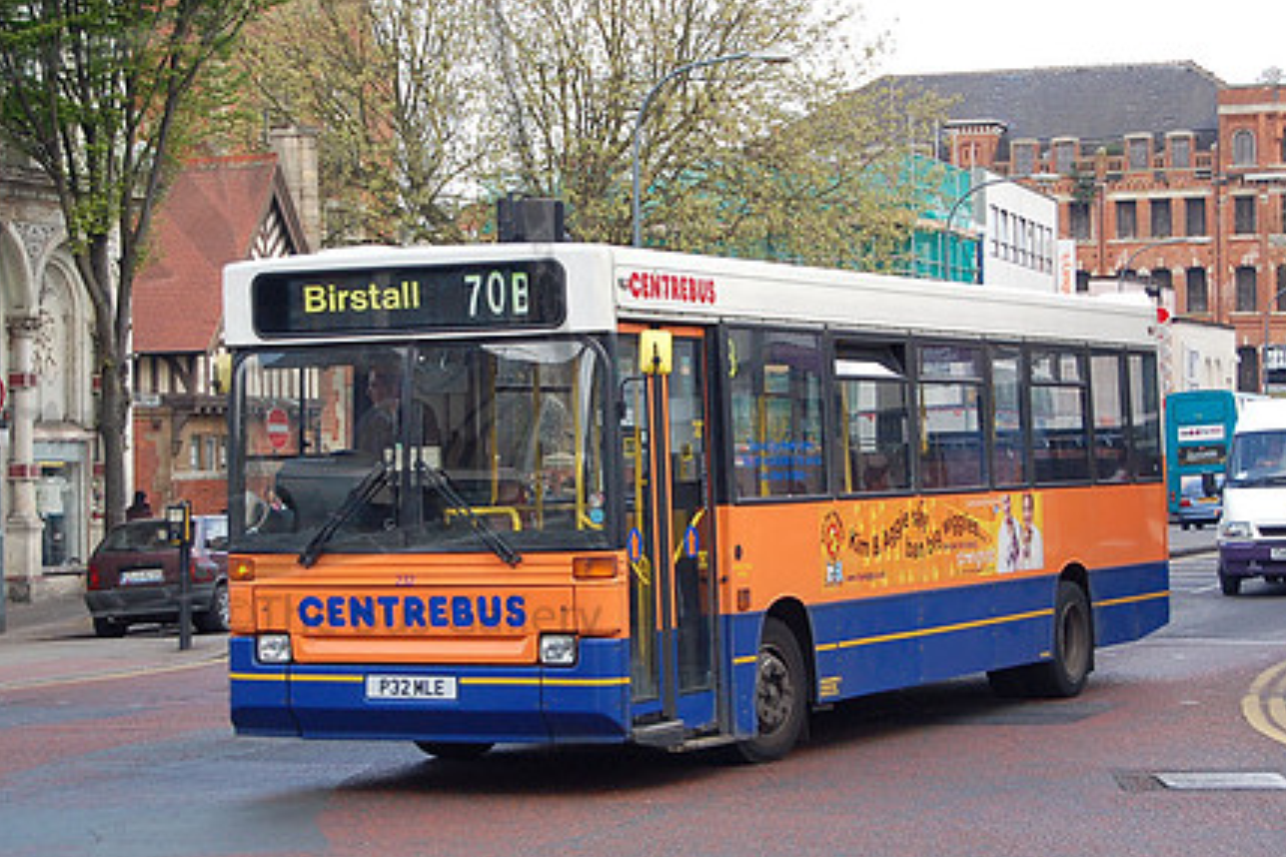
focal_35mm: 93
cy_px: 426
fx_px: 3322
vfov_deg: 14.7
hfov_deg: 21.9
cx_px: 570
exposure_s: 1/500
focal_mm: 46
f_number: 5.3
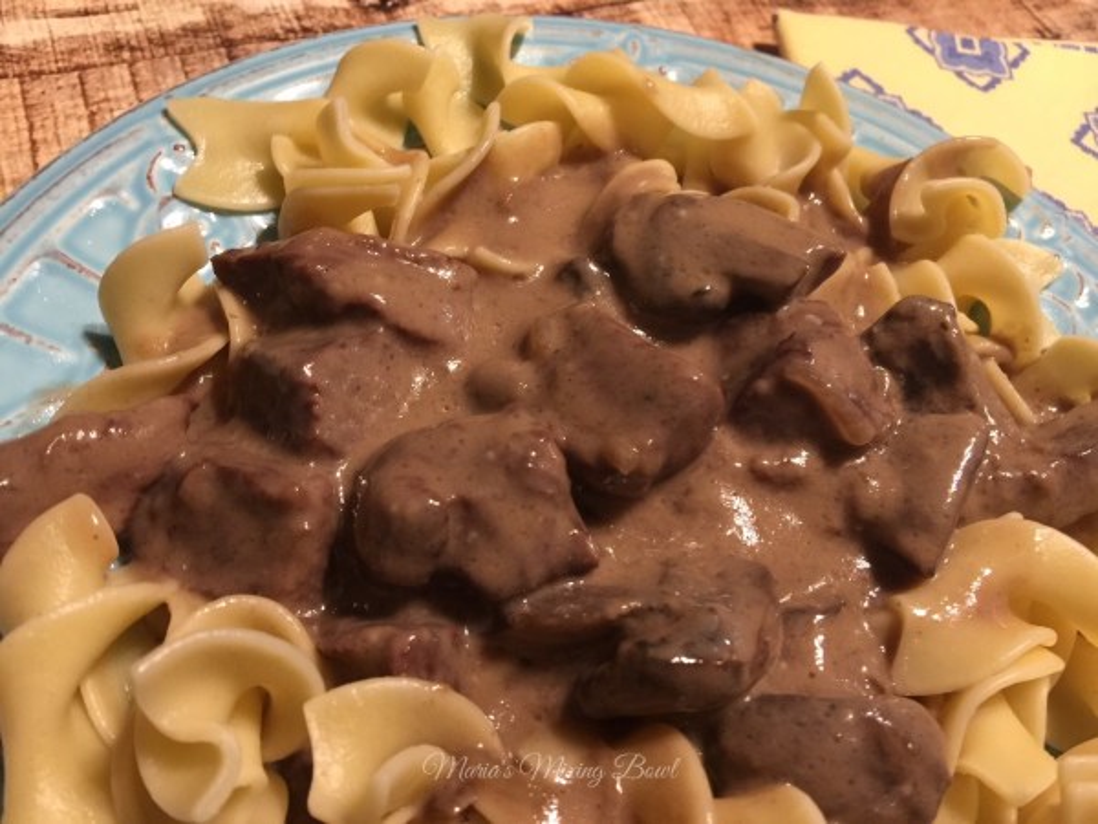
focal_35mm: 29
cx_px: 549
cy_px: 412
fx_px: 920
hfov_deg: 61.7
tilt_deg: -53.2
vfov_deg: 48.2
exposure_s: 1/15
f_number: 2.2
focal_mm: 4.15
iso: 100
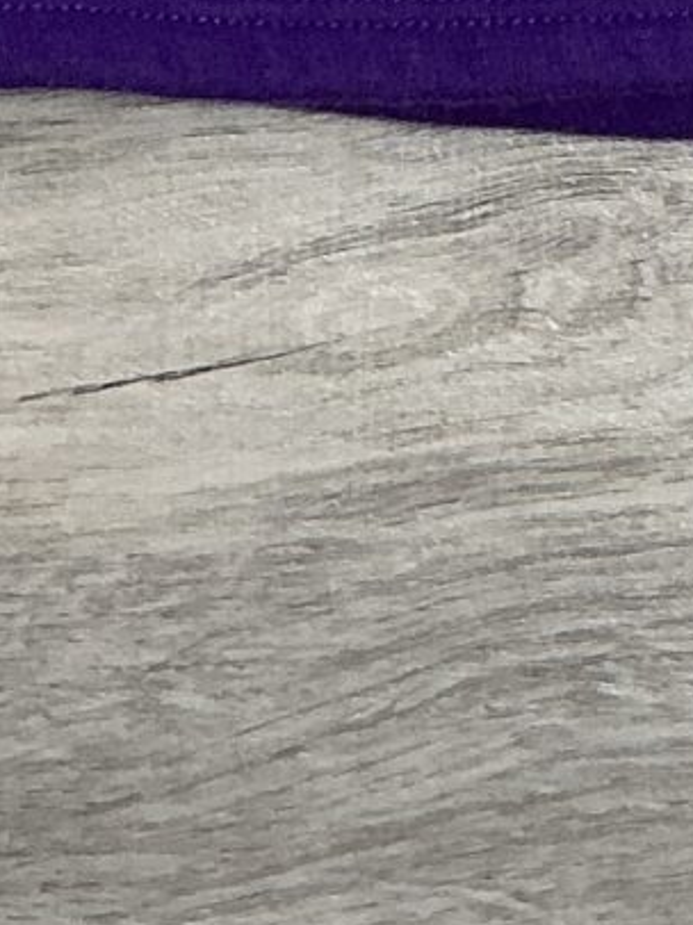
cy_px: -1160
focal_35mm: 183
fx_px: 4890
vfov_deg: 9.8
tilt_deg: -83.6
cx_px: 543
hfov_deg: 8.1
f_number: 1.8
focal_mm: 3
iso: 64
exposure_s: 1/50
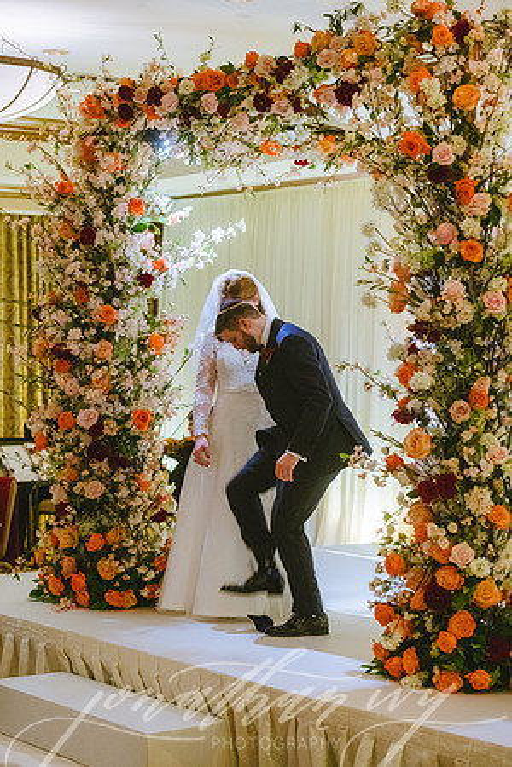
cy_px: 384
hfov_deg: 18.2
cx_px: 256
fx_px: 1600
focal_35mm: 75
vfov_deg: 27.0
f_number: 2.8
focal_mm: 75
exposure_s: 1/160
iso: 2200
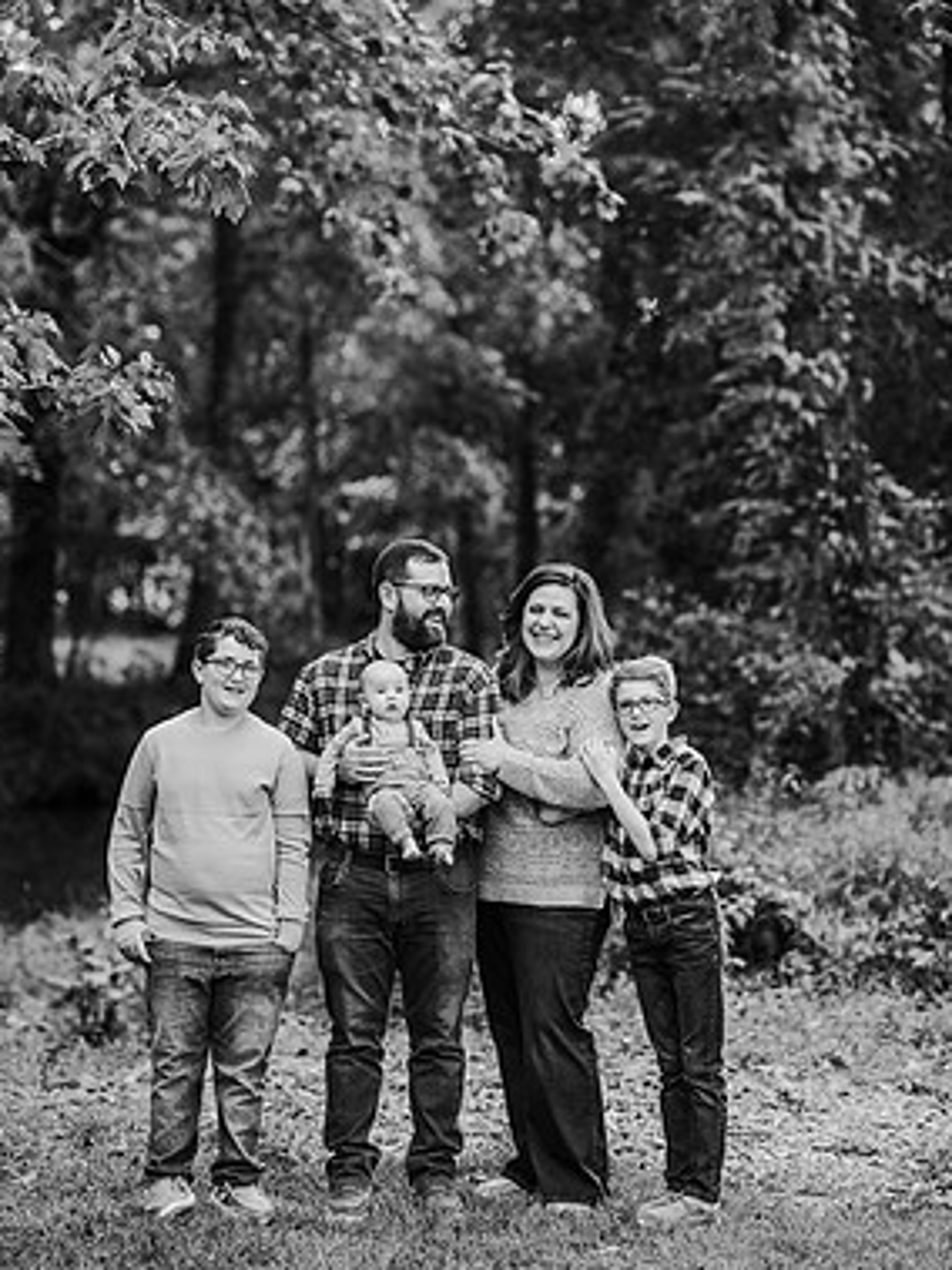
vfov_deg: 20.2
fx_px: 3559
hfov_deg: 15.2
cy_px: 580
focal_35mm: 97
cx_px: 453
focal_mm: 85
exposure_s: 1/200
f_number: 2.2
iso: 125
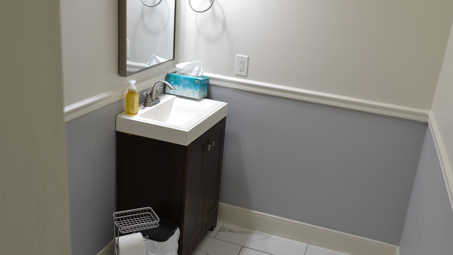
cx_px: 241
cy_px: 129
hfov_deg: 58.0
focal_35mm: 34
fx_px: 408
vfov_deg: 34.6
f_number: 2.8
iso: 400
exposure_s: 1/60
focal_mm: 20
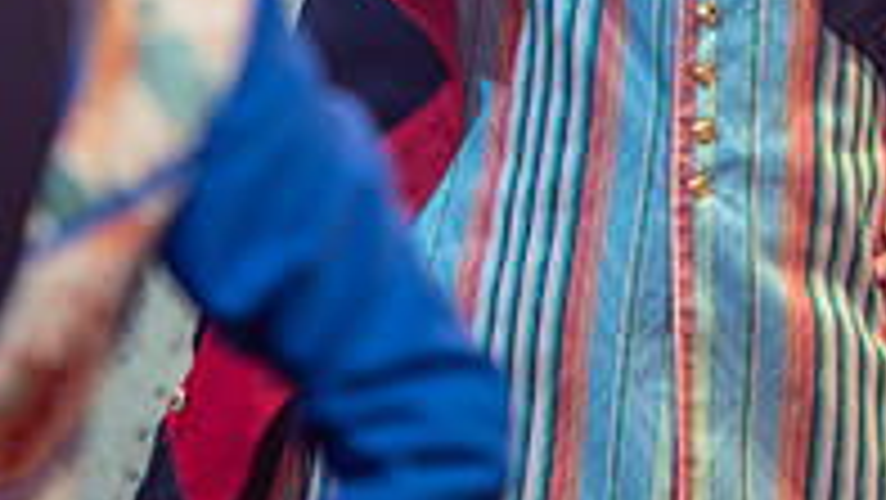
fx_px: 11939
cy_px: -347
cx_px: 724
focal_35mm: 508
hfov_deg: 4.2
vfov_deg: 2.4
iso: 1000
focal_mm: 165
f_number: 2.8
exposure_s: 1/100
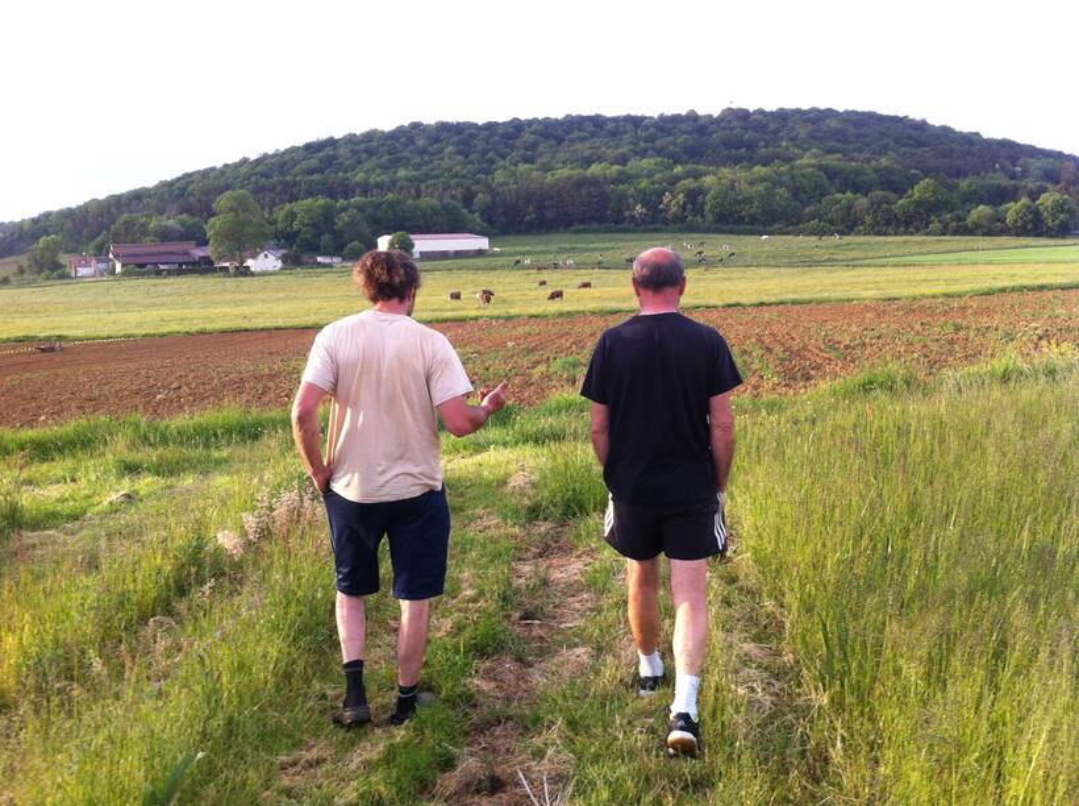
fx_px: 1089
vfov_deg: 40.6
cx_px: 540
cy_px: 403
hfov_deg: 52.7
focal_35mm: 35
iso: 80
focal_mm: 3.85
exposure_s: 1/186
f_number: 2.8
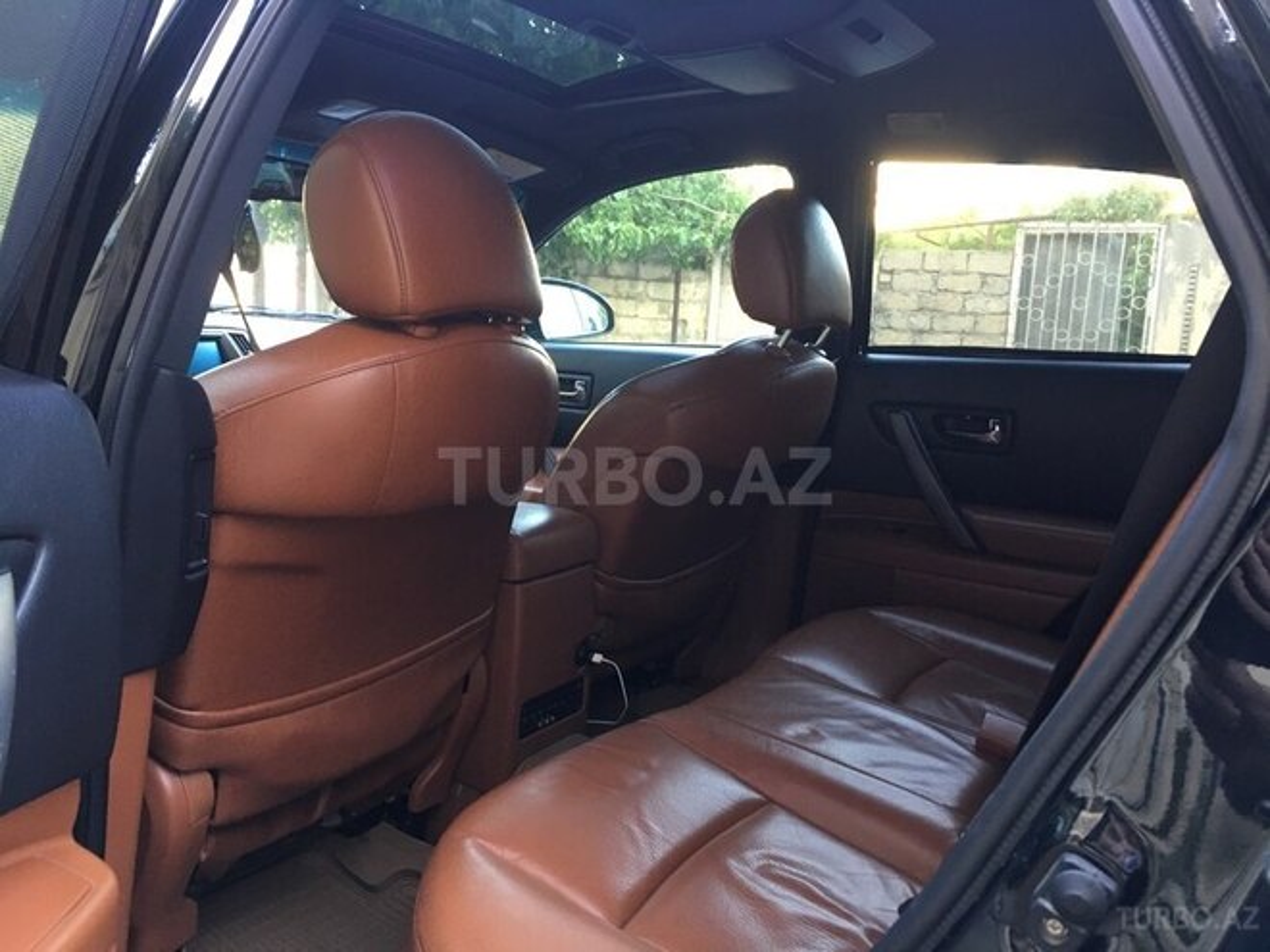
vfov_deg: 48.2
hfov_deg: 61.7
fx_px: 1064
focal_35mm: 29
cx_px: 635
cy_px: 476
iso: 125
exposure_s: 1/33
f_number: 2.2
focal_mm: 4.15
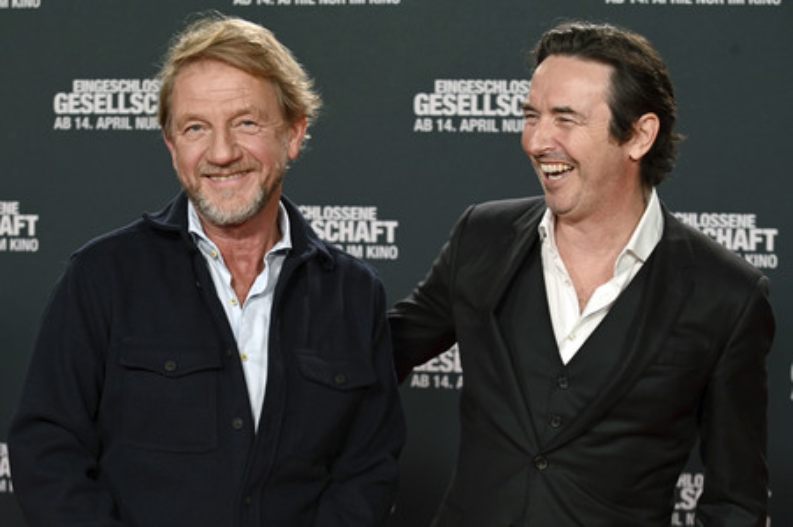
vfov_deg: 19.4
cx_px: 396
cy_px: 264
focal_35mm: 70
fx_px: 1541
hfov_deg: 28.9
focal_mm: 70
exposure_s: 1/350
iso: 2200
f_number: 4.8
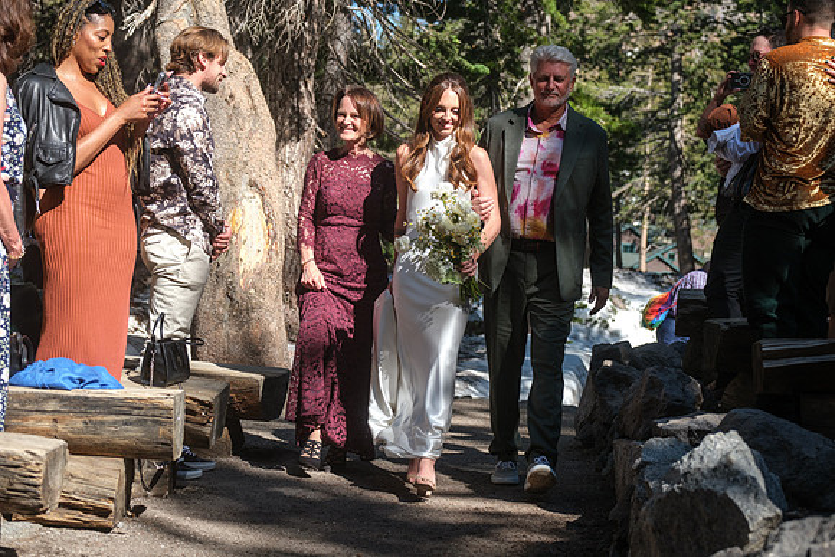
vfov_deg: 18.2
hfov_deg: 27.0
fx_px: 1740
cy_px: 278
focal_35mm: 75
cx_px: 418
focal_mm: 50
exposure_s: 1/1000
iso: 400
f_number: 4
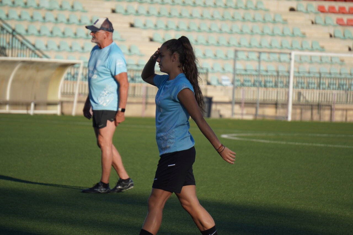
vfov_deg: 4.4
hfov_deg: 6.5
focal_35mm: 315
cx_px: 176
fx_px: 3088
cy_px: 118
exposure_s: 1/400
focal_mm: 210
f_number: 6.3
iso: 100
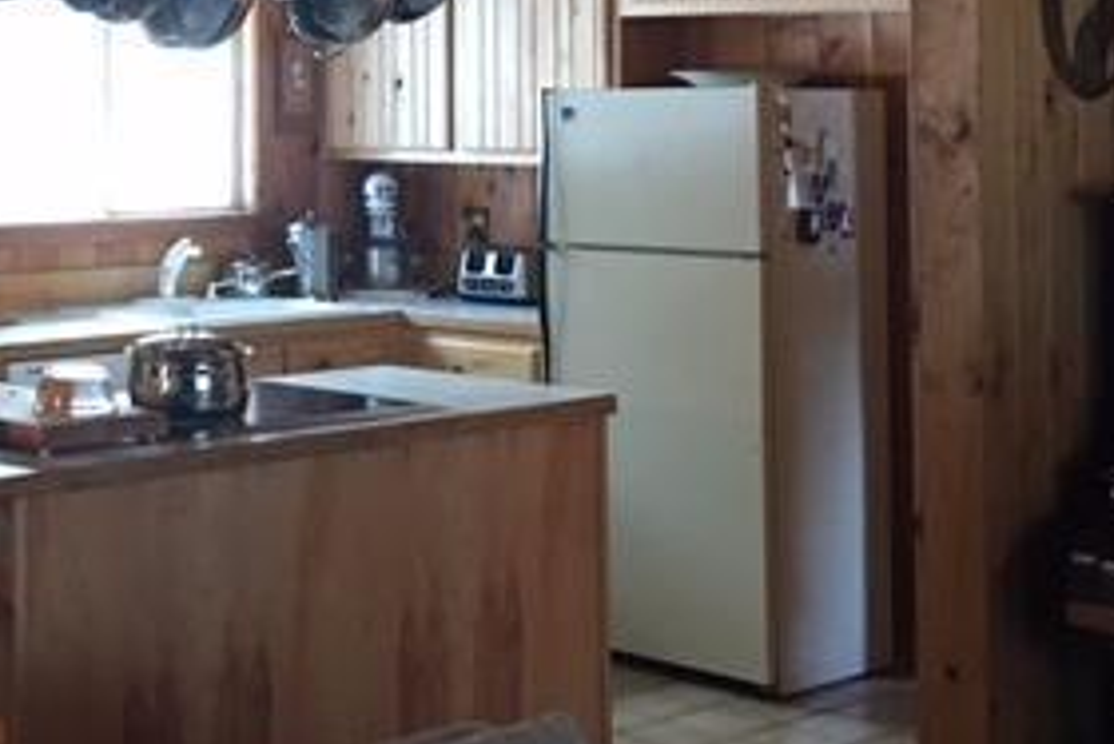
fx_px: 2136
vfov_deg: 19.4
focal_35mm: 69
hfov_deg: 27.5
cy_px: 80
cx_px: -4
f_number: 2.2
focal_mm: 4.15
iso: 100
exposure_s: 1/15
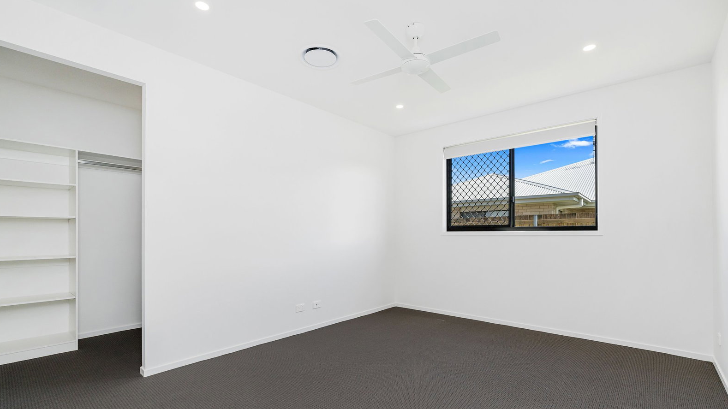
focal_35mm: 17
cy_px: 233
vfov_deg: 63.6
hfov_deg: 95.9
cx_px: 363
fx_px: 328
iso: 400
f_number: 8
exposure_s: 1/160
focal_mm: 16
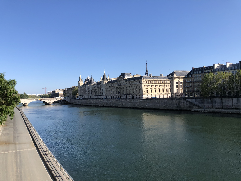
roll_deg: +2.7
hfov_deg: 63.4
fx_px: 195
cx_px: 120
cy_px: 90
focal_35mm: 28
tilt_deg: +1.2
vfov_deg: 49.7
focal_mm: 4
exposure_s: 1/1675
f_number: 1.8
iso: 20
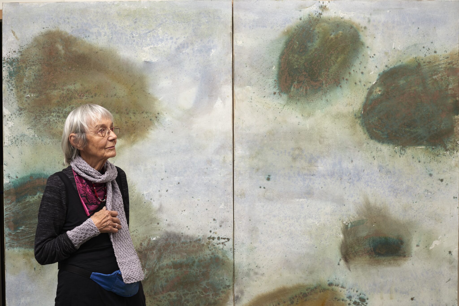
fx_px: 638
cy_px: 153
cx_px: 230
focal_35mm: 50
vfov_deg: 27.0
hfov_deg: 39.6
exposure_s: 1/50
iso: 100
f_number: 9
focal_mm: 50
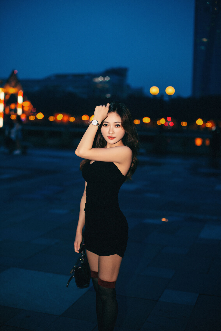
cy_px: 166
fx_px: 460
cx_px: 110
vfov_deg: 39.6
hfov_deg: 27.0
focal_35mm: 50
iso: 250
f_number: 2
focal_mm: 50
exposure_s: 1/100
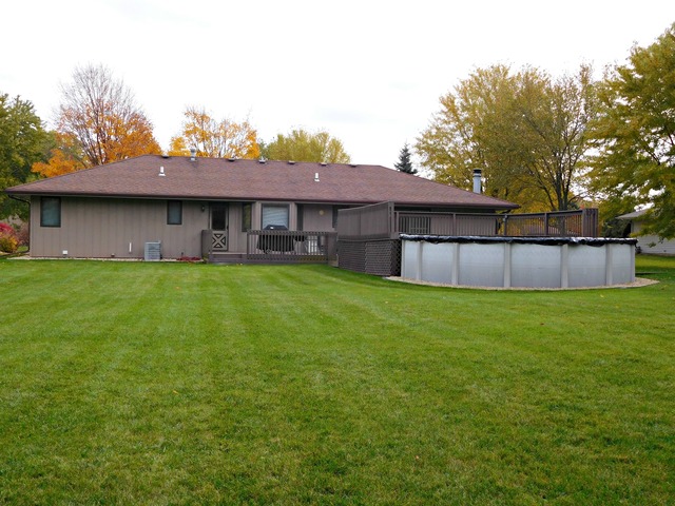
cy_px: 253
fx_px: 682
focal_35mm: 35
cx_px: 338
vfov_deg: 40.7
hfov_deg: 52.6
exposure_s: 1/640
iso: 125
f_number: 3.8
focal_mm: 6.2
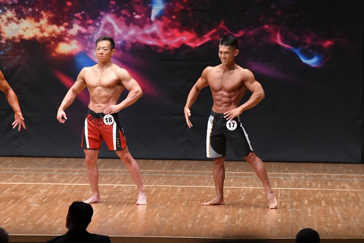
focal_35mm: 240
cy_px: 122
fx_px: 2426
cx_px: 182
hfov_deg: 8.6
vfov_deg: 5.7
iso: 8000
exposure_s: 1/400
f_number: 5.6
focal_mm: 160
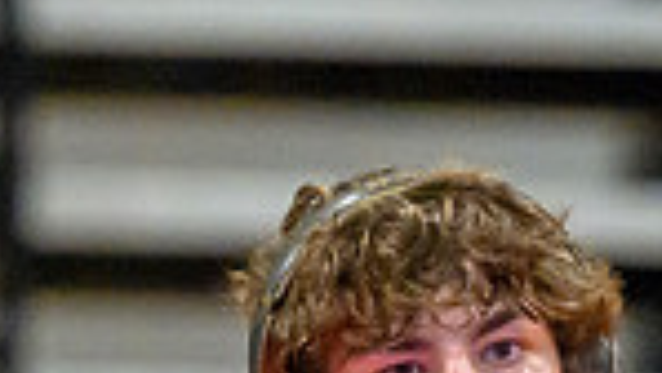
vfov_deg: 1.1
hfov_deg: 1.9
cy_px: 901
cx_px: 109
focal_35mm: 1143
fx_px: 20075
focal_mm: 170
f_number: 2.8
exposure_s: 1/800
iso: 12800
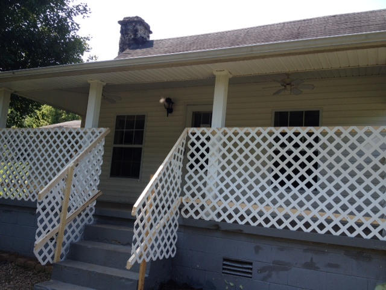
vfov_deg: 40.7
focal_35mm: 35
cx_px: 193
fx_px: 390
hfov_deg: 52.6
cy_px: 145
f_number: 2.4
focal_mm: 4.28
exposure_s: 1/587
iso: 50
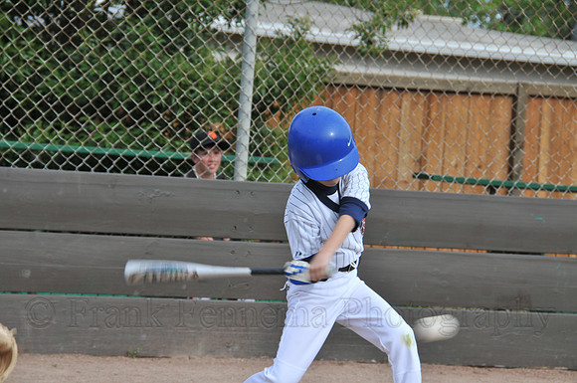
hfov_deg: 11.4
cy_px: 192
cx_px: 288
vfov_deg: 7.6
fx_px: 2881
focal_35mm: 180
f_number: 8
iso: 200
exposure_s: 1/250
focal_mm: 120
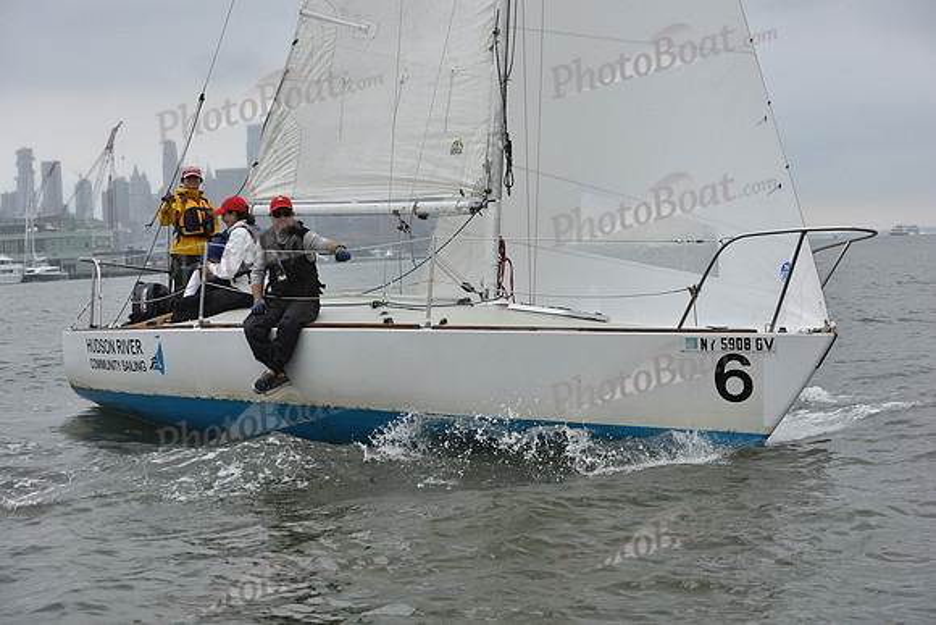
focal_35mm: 70
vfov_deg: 19.5
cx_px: 468
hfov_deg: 28.8
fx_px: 1820
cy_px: 312
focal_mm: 70
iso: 400
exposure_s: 1/800
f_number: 7.1
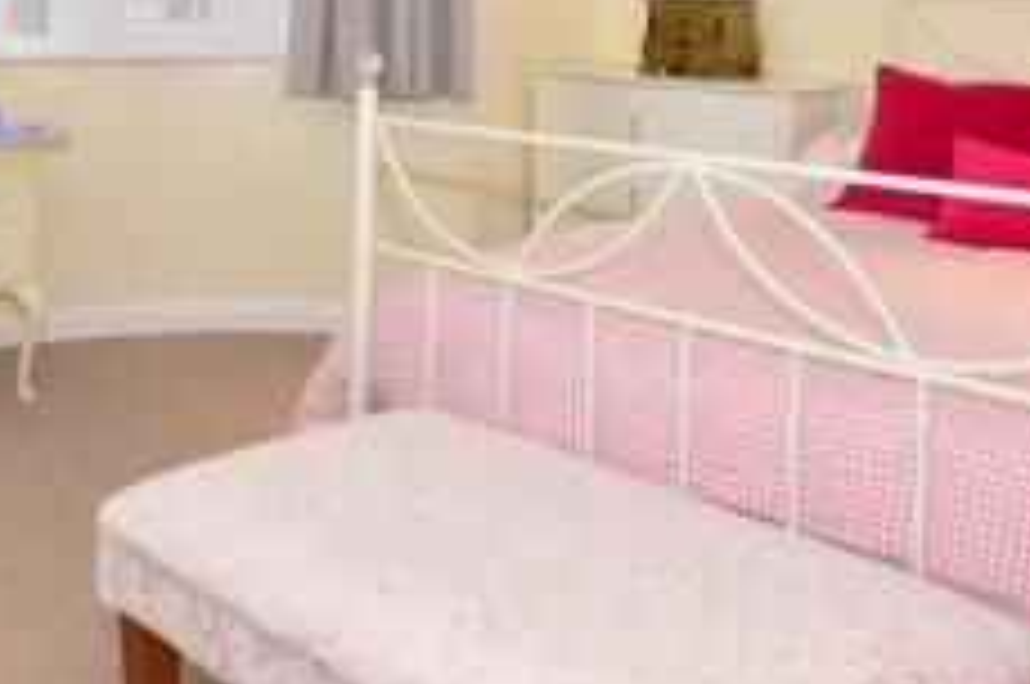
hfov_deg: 44.8
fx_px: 1229
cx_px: 342
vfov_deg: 28.6
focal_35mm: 43
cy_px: -43
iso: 400
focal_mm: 10
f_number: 5.6
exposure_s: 1/100
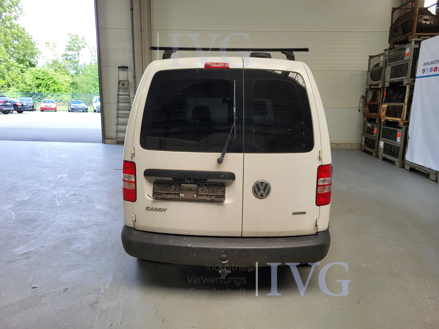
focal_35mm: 26
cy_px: 164
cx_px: 220
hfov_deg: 67.3
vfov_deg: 53.1
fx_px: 330
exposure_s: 1/208
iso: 40
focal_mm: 5.4
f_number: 1.8
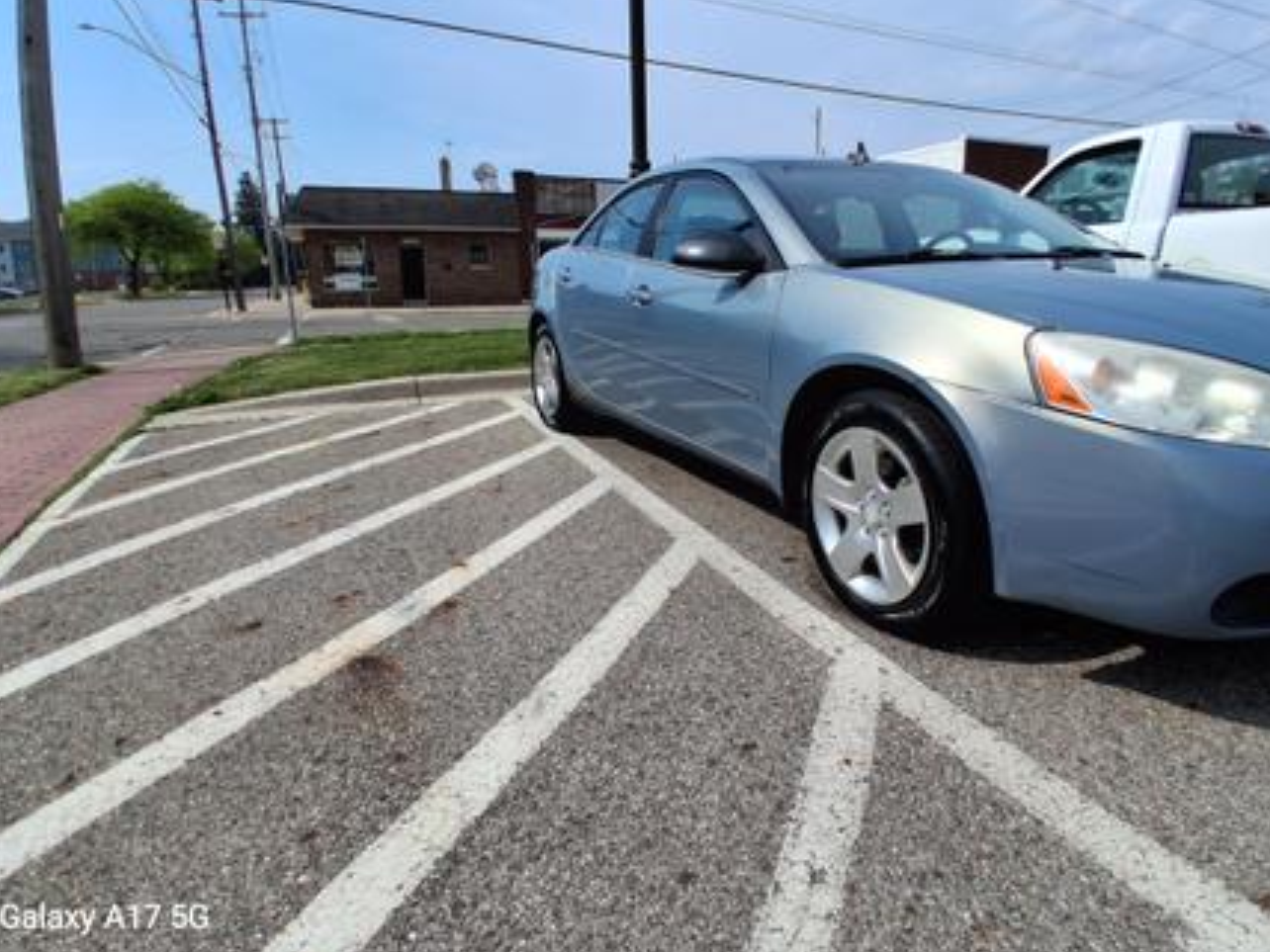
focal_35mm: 20
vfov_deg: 65.9
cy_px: 442
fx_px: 734
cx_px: 677
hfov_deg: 81.6
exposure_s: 1/1876
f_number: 2.2
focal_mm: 1.4
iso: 50
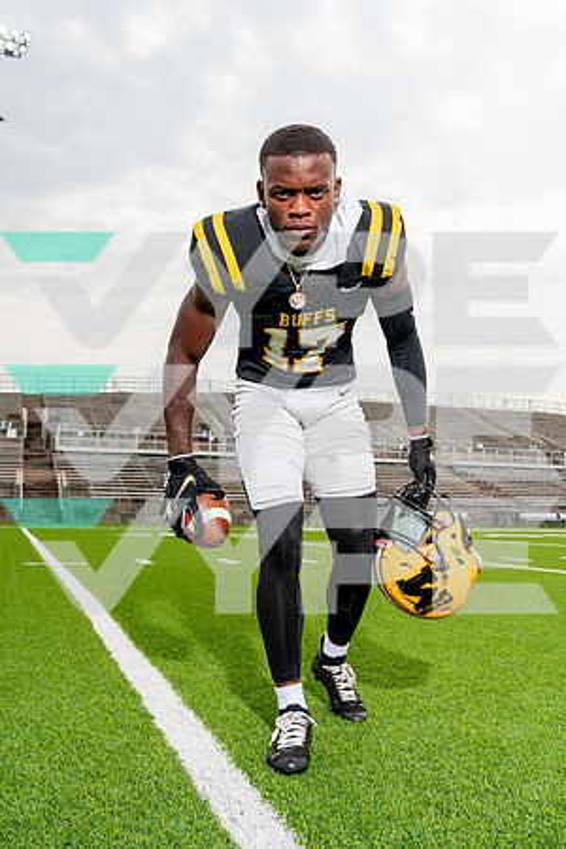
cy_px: 424
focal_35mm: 34
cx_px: 283
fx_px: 802
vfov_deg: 55.8
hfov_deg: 38.9
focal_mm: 34
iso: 100
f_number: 8
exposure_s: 1/250
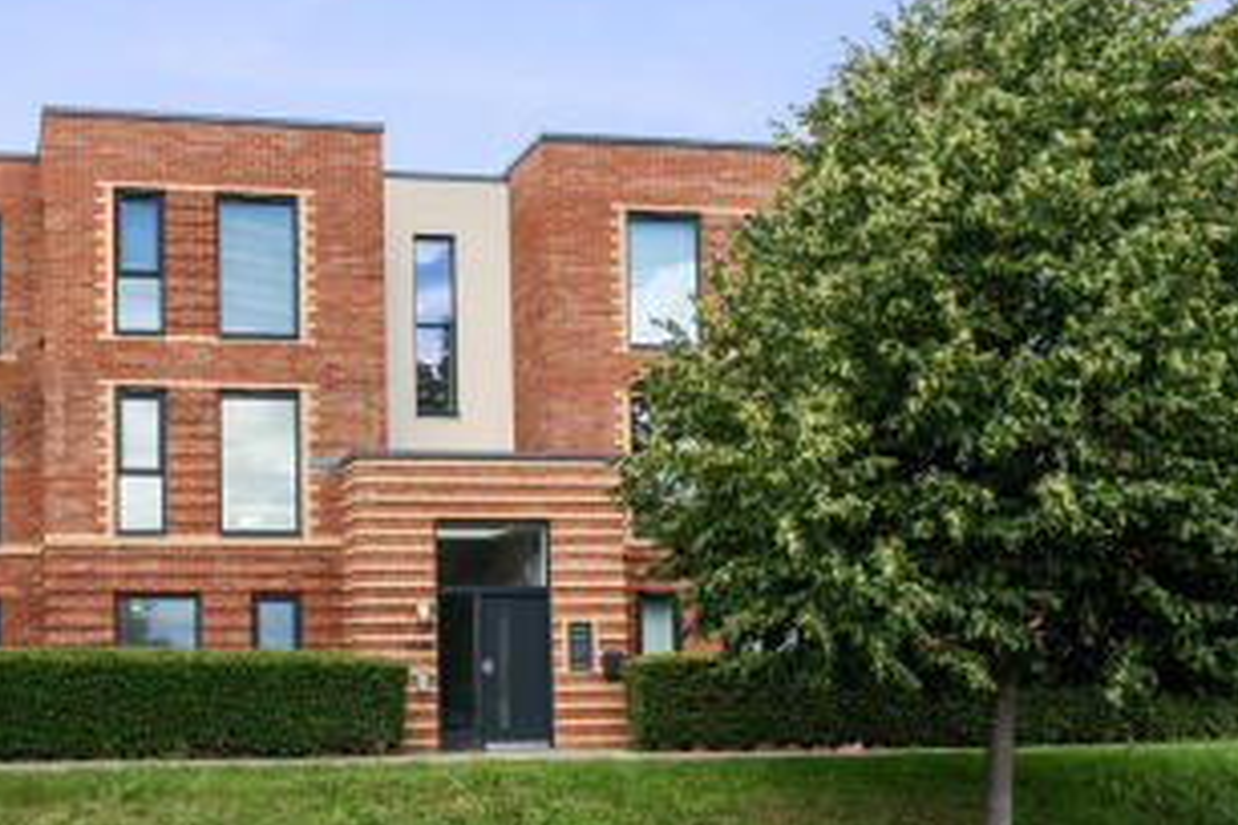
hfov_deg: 45.7
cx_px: 409
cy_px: 516
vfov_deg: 31.8
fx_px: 1444
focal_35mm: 42
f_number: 8
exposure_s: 1/250
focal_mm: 18
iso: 400
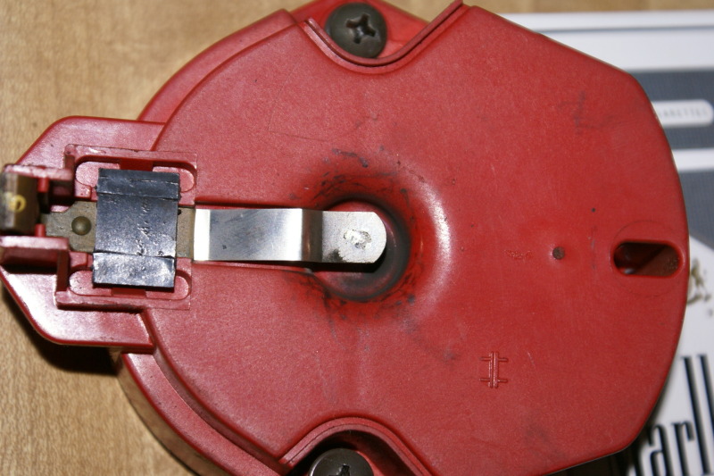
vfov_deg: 13.0
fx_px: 2082
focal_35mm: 105
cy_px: 238
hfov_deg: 19.5
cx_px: 357
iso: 400
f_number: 6.3
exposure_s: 1/125
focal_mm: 70
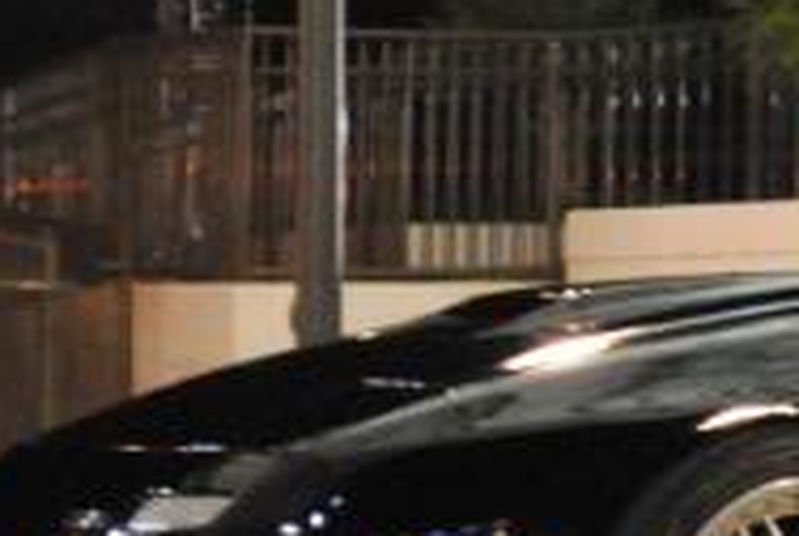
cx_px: 1241
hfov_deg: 6.6
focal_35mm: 306
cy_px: 26
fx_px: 6802
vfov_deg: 4.5
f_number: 5.6
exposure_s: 1/3
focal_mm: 48
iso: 1600
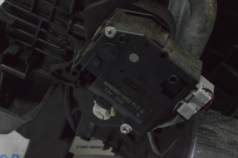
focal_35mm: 82
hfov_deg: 24.6
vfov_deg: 16.5
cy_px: 79
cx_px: 119
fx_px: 545
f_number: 20
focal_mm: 55
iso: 6400
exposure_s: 1/20
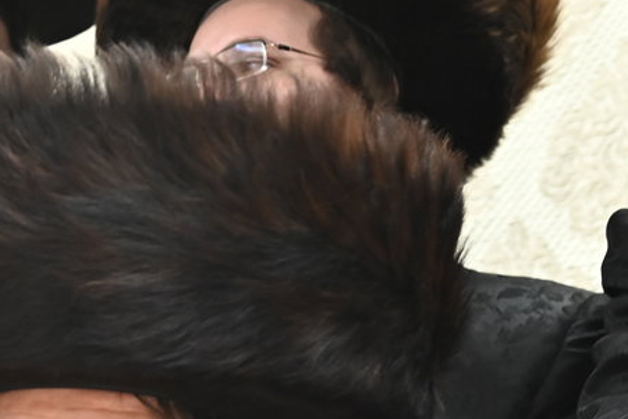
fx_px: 2600
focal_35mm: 149
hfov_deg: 13.3
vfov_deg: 9.1
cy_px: 506
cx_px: -155
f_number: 4
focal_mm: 48
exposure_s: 1/200
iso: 2000
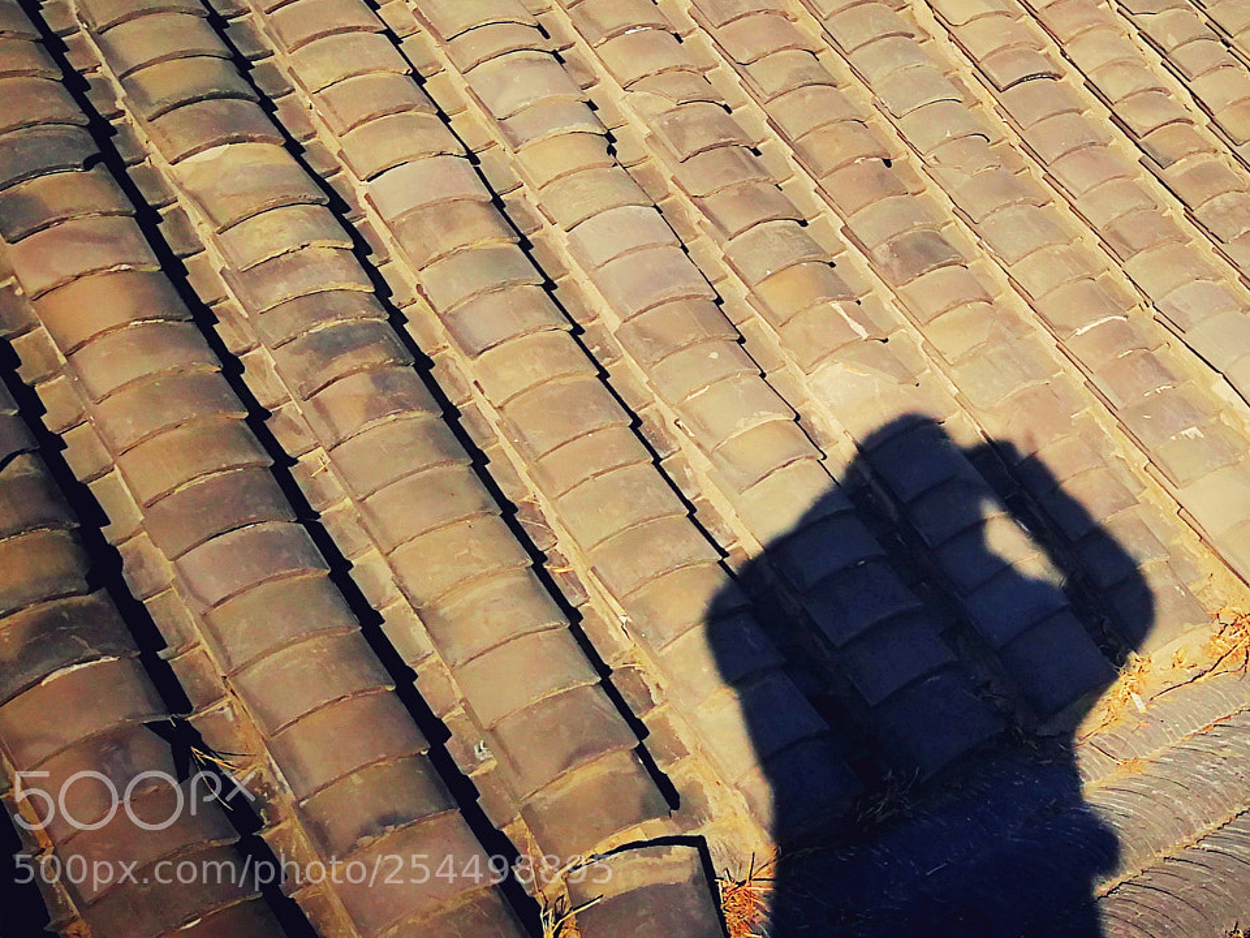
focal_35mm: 45
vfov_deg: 31.4
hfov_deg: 40.6
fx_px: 1625
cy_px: 190
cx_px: 974
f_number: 2.2
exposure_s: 1/3663
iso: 50
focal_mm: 3.95
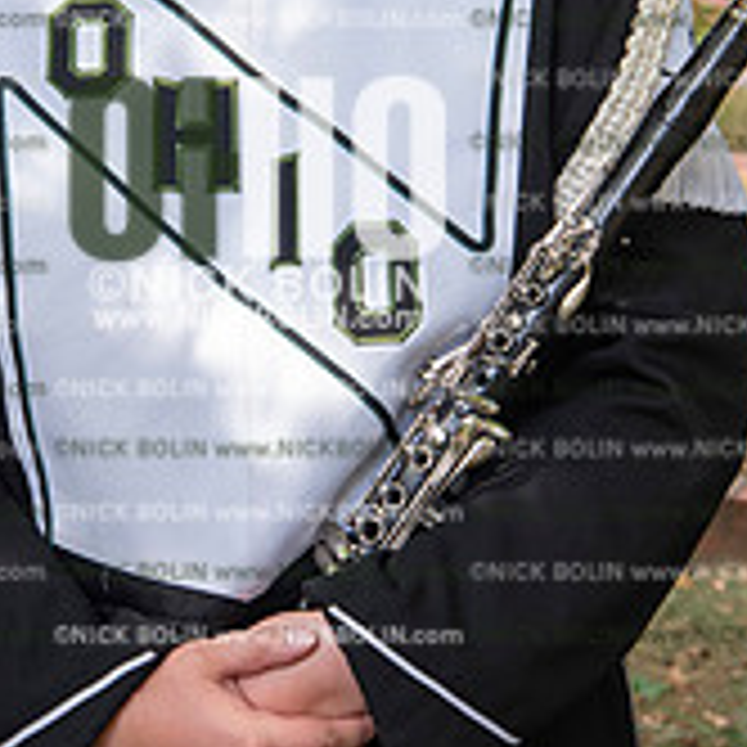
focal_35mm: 120
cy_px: 202
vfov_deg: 14.5
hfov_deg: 14.5
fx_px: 2930
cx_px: 256
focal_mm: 52
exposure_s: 1/100
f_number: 8
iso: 500
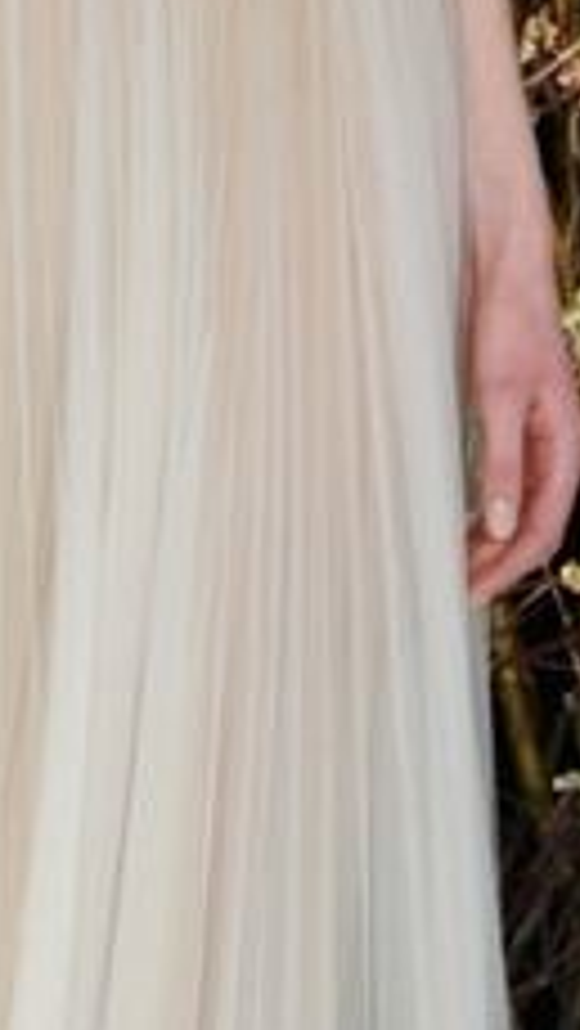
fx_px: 40802
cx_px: -99
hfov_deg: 0.8
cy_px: 61
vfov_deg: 1.4
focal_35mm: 1494
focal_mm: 290
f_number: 5.6
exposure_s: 1/200
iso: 3200
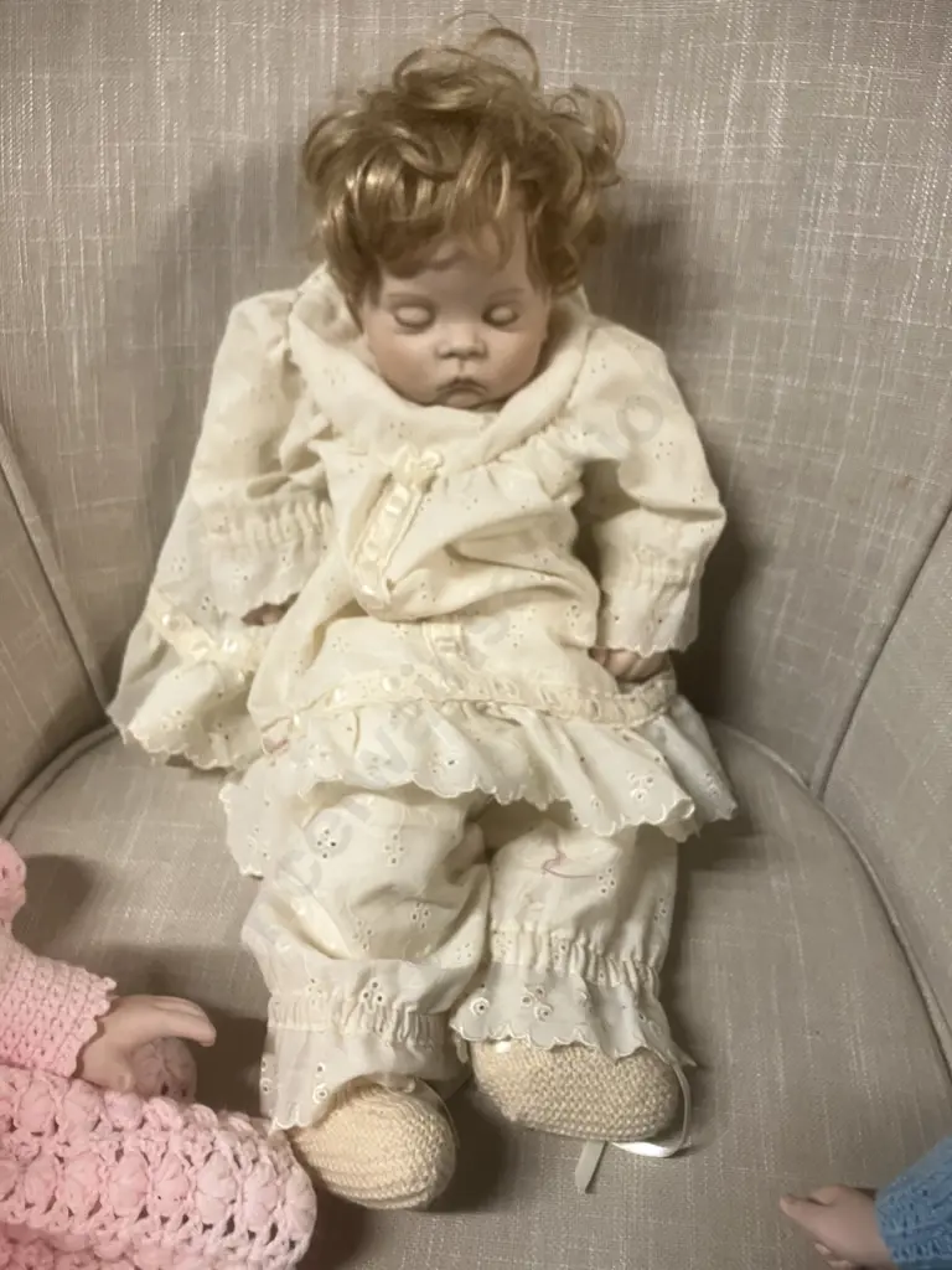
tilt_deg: -47.2
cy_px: 635
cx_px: 476
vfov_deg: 63.4
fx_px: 1027
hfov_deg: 49.7
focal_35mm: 28
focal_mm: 3.99
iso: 100
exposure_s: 1/50
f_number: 1.8
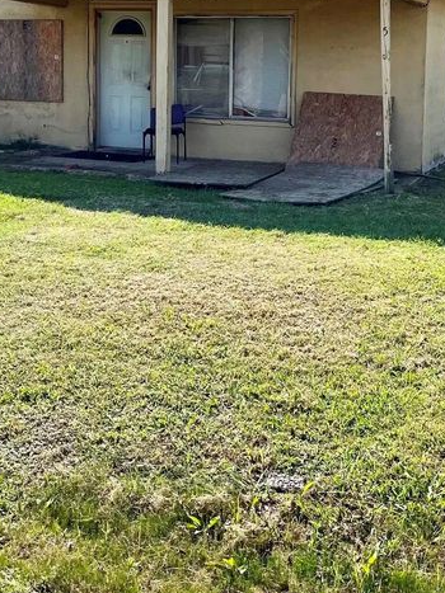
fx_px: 977
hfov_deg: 25.6
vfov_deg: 32.9
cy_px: 124
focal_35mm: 57
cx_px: 228
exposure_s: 1/4651
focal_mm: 5.1
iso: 50
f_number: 1.6
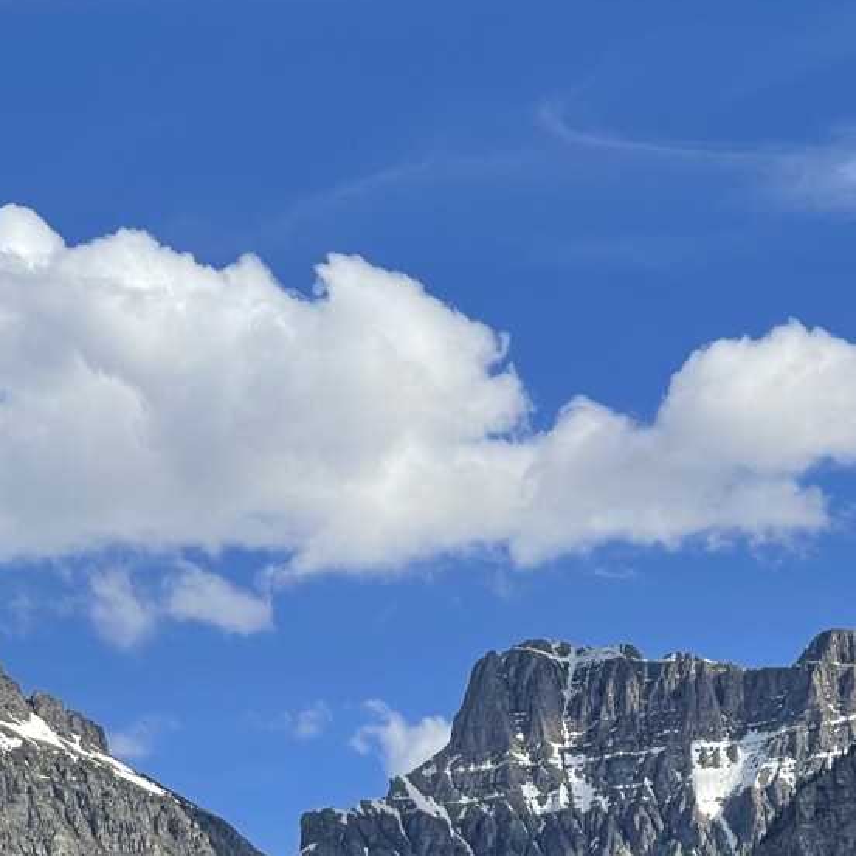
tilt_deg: +12.9
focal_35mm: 164
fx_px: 4588
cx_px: 335
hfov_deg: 10.7
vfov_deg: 10.6
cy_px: 721
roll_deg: +2.1
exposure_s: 1/1263
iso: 20
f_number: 2.2
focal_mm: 7.5
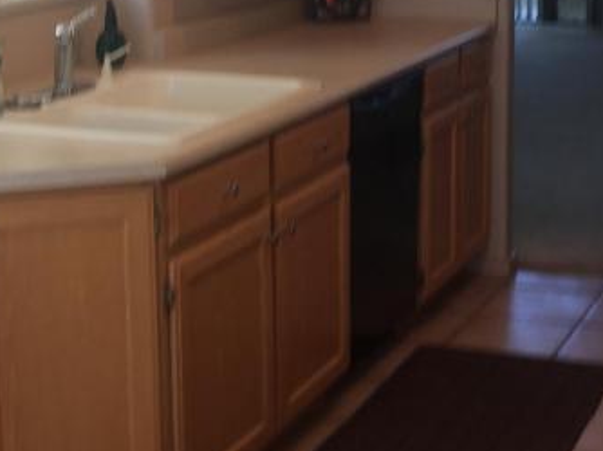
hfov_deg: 22.0
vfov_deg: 16.6
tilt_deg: -11.1
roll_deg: -1.2
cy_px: 175
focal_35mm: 89
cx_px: 385
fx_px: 1549
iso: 32
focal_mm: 4.15
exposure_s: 1/40
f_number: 2.2
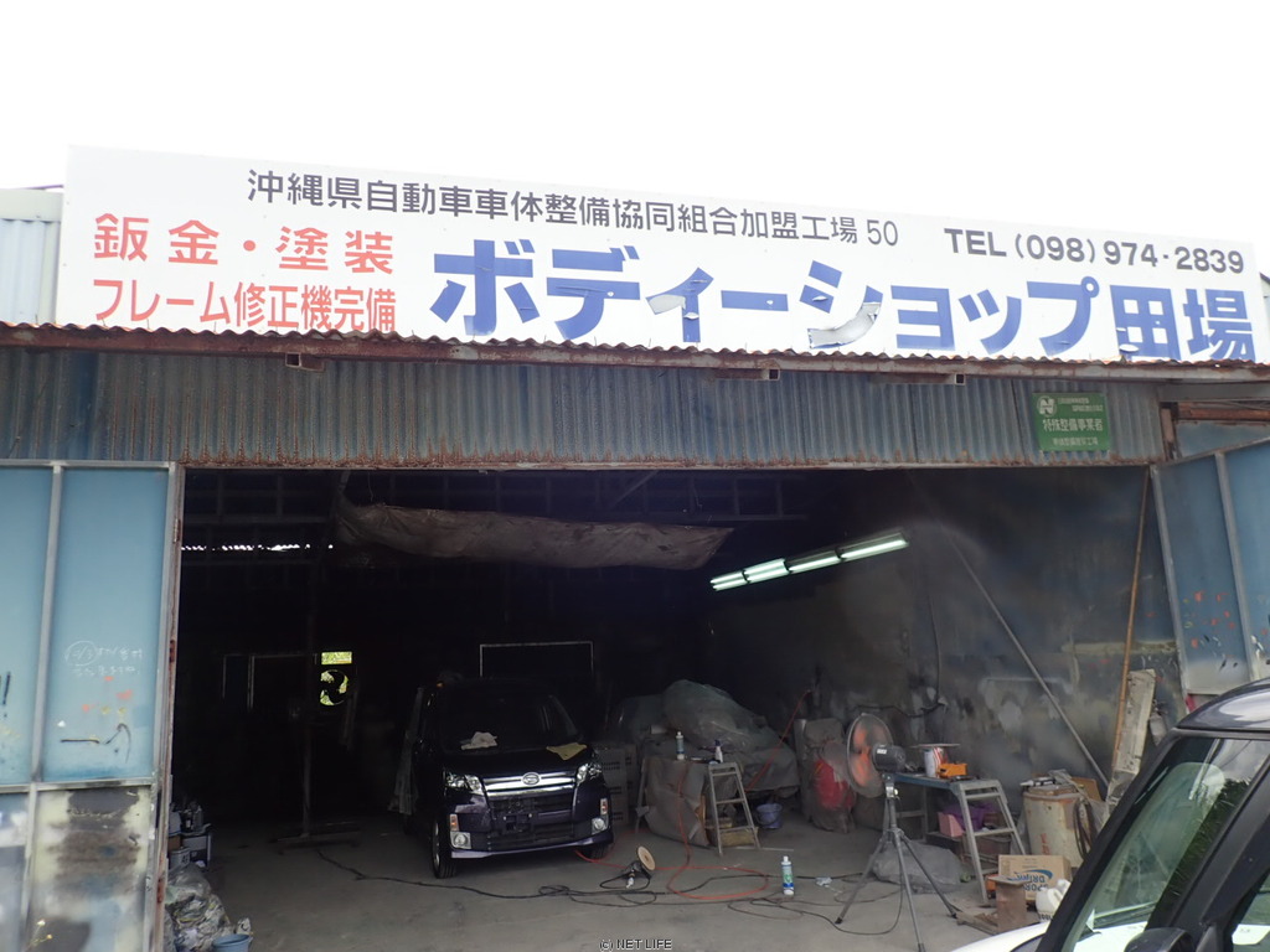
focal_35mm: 25
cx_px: 635
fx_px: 917
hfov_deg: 69.4
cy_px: 476
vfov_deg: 54.9
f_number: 2.8
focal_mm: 4.5
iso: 100
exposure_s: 1/320
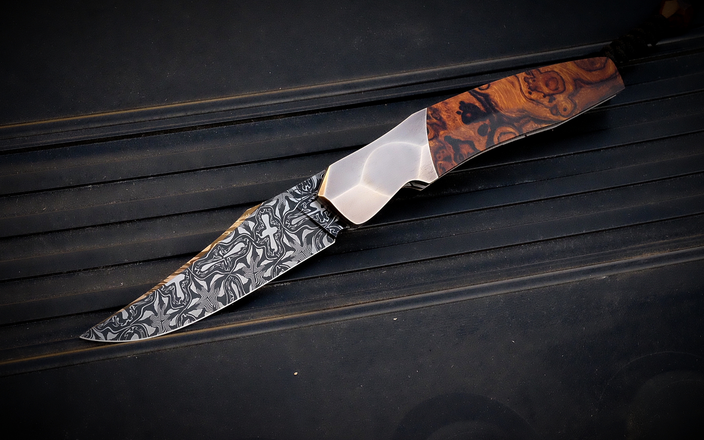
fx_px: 1765
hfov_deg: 22.6
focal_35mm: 92
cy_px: 214
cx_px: 351
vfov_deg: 14.2
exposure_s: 1/500
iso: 6400
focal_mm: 60
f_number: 11
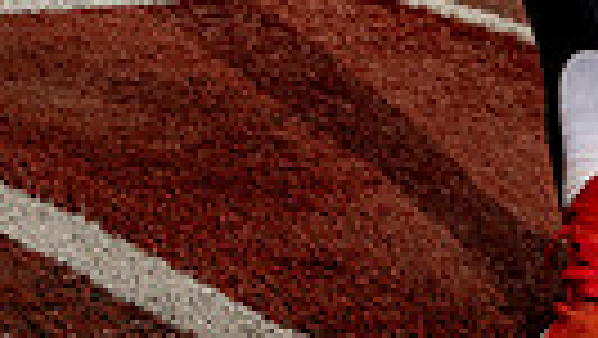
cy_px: -644
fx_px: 1967
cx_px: -9
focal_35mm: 124
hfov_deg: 16.9
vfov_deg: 8.4
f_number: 5.6
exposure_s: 1/250
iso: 320
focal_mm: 35
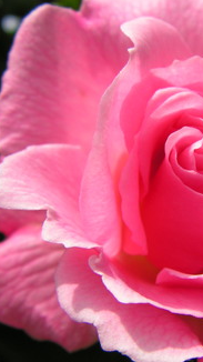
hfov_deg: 21.6
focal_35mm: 53
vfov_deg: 39.2
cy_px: 181
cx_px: 213
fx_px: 508
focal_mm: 6
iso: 64
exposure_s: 1/400
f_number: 4.8
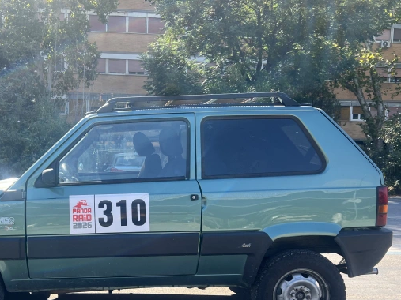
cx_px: 129
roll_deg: -0.3
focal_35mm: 41
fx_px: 475
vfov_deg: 34.7
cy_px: 209
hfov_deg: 45.0
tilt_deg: -5.3
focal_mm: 5.7
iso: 50
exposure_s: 1/894
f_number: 1.5
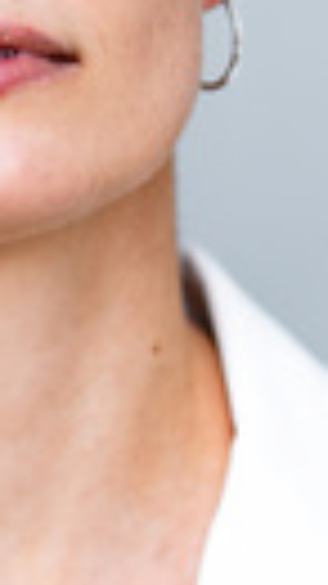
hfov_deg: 3.0
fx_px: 6363
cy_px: 544
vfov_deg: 5.2
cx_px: 31
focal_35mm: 411
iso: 100
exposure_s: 1/400
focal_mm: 85
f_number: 1.8
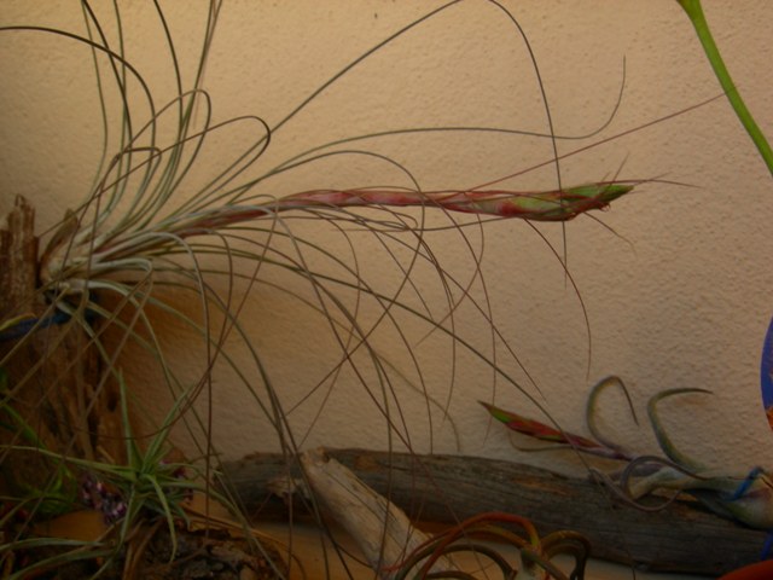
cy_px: 290
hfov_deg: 49.0
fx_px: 849
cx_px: 386
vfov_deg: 37.7
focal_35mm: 38
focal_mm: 8
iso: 64
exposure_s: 1/53.8
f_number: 5
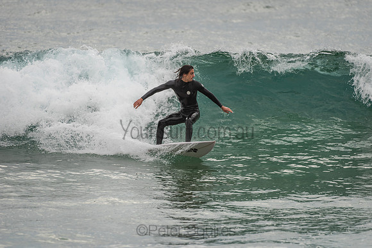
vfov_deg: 2.8
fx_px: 5168
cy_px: 124
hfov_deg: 4.1
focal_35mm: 500
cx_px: 186
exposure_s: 1/2000
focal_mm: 500
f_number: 5.6
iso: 280
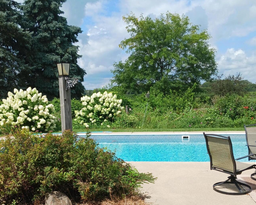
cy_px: 153
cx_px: 110
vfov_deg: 35.7
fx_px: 311
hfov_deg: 44.7
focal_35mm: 41
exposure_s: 1/326
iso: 20
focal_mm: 4
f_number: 1.8
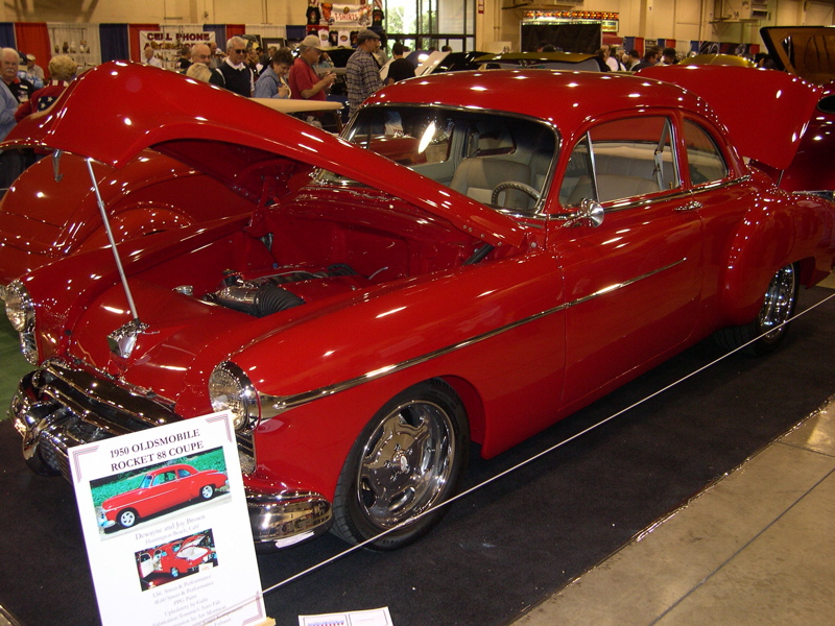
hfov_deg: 49.0
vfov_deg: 37.7
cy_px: 313
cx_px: 418
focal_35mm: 38
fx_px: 917
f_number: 2.8
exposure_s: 1/60
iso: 168
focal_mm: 8
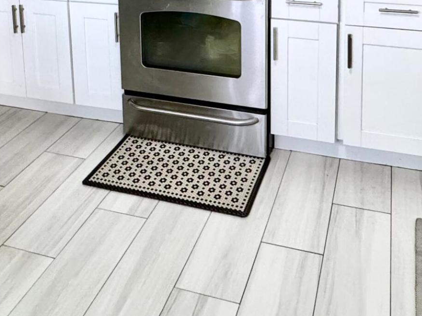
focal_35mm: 46
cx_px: 208
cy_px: -74
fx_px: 561
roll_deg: +1.1
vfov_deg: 27.3
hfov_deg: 41.3
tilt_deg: -8.0
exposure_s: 1/120
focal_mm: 2.22
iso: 320
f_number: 2.2
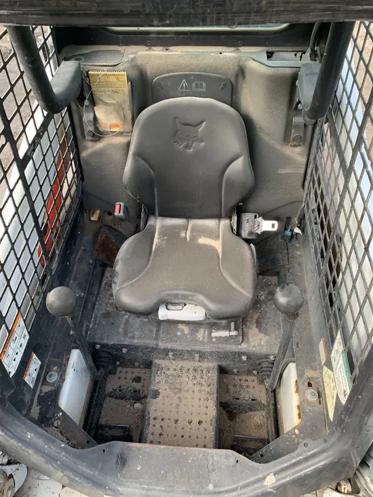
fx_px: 373
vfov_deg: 67.3
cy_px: 248
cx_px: 186
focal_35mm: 26
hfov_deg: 53.1
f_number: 1.8
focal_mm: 4.25
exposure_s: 1/122
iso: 25
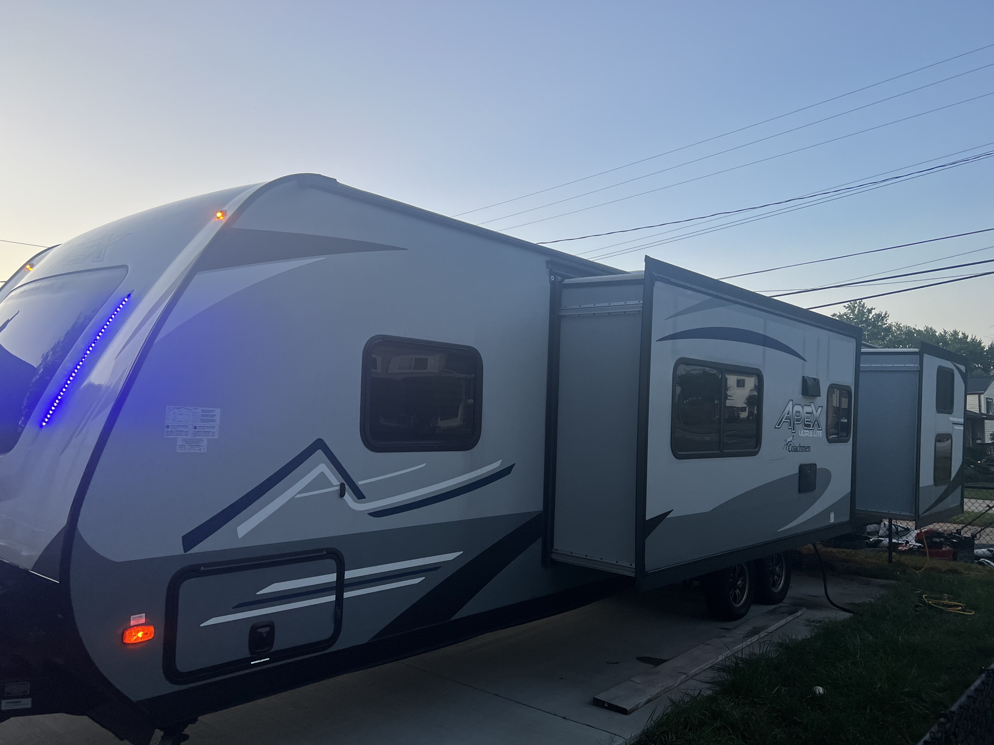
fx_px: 775
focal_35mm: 27
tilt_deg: +1.5
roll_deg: -0.3
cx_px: 512
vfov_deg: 51.3
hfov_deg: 65.3
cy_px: 385
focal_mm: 5.7
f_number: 1.5
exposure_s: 1/110
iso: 125
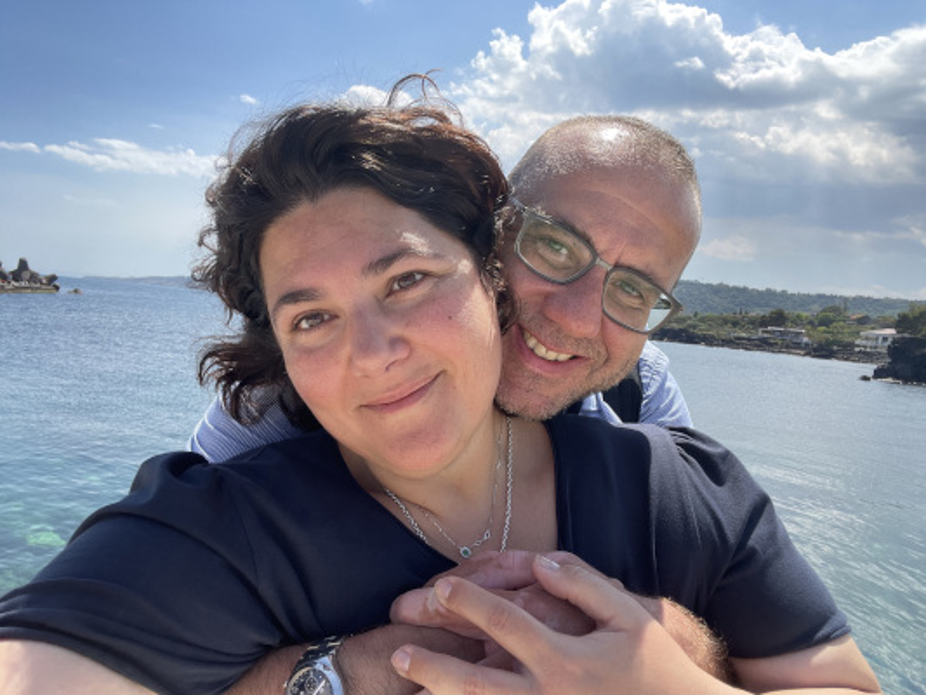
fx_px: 615
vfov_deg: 58.9
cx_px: 463
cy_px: 348
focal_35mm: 23
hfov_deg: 73.9
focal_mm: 2.71
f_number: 2.2
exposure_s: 1/510
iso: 25
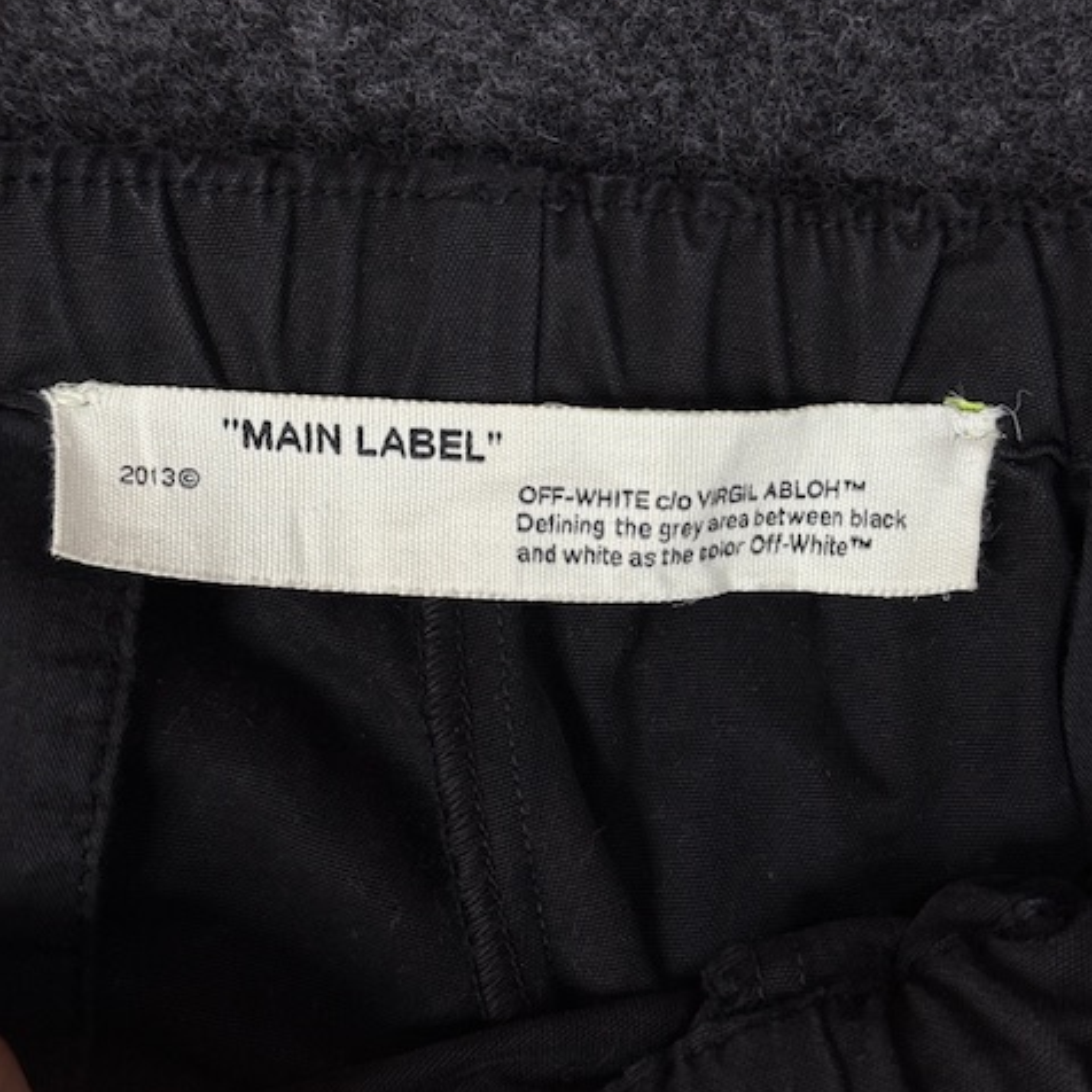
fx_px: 2034
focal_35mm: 57
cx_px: 548
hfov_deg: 30.0
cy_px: 440
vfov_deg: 30.0
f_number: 1.78
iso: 64
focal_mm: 6.76
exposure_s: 1/100
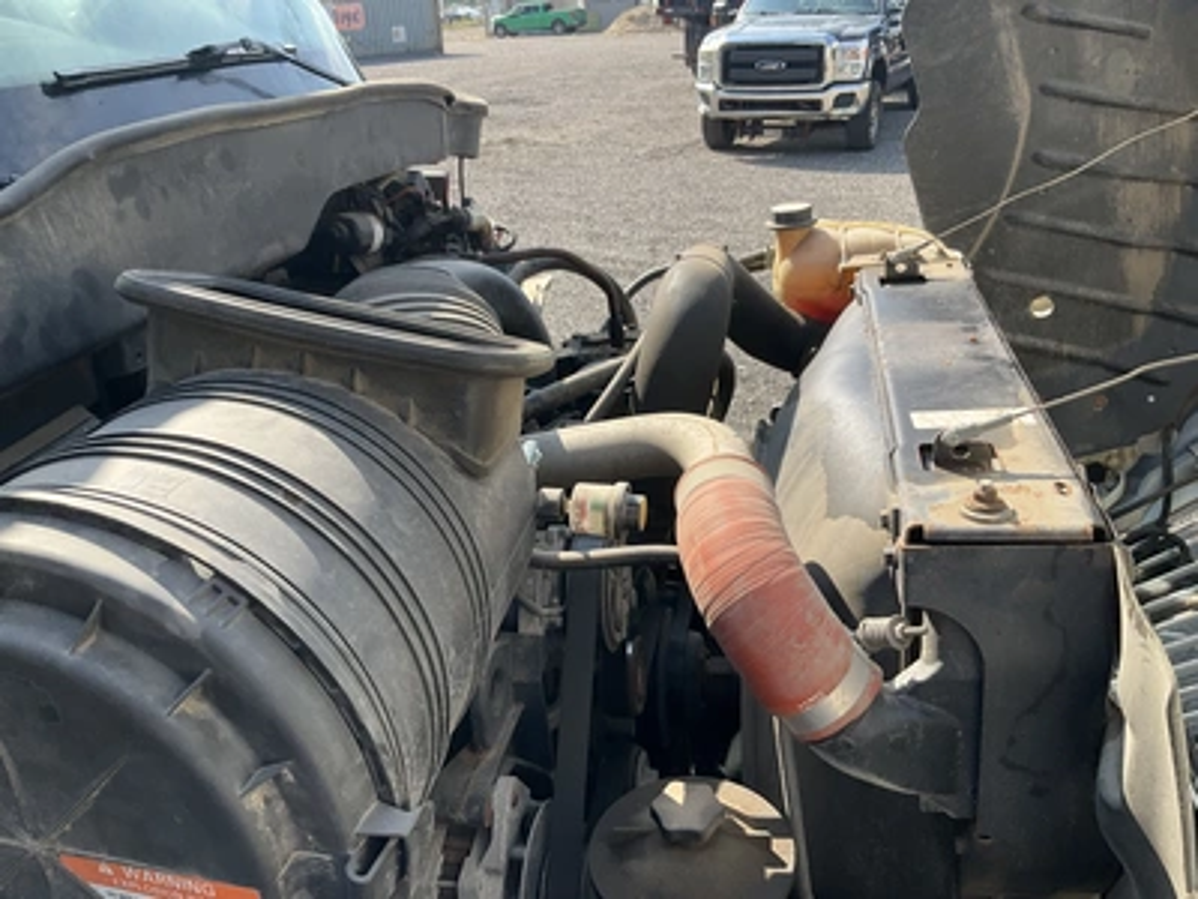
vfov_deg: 48.2
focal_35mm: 29
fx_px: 1004
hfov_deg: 61.7
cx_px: 599
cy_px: 450
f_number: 1.8
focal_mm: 3
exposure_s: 1/593
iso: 25
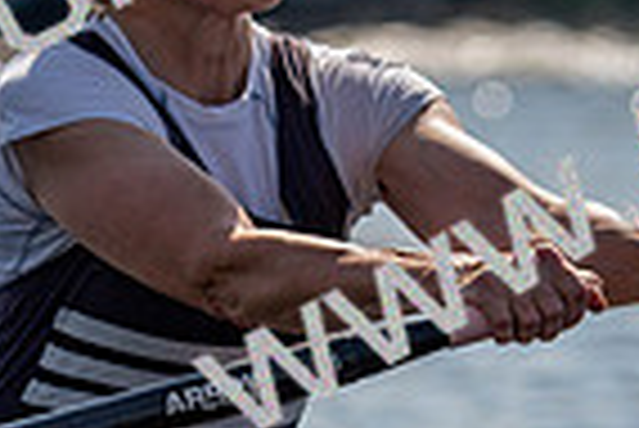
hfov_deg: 2.2
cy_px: 444
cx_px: 752
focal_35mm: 941
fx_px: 16720
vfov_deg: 1.5
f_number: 5.6
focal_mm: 230
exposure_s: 1/1600
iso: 125
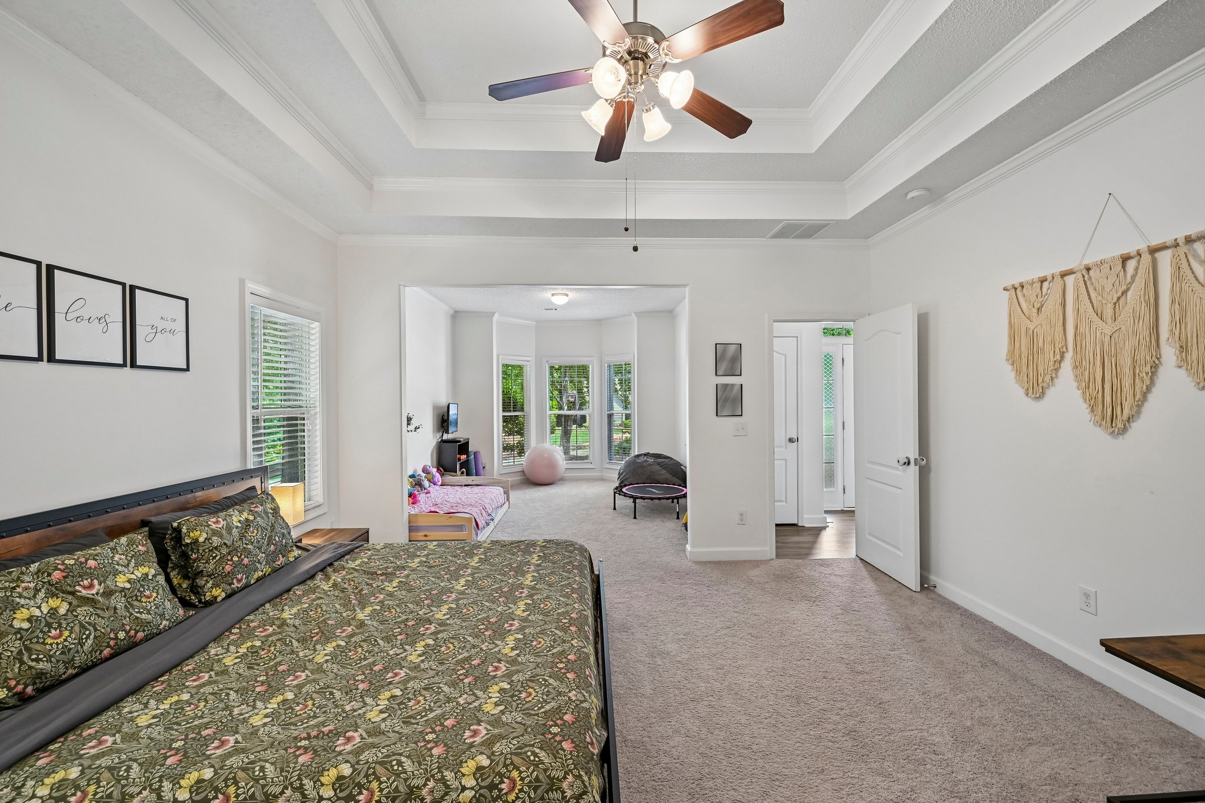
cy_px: 402
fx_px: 469
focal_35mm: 14
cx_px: 602
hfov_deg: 104.3
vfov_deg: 81.2
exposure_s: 1/15
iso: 560
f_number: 8
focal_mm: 14
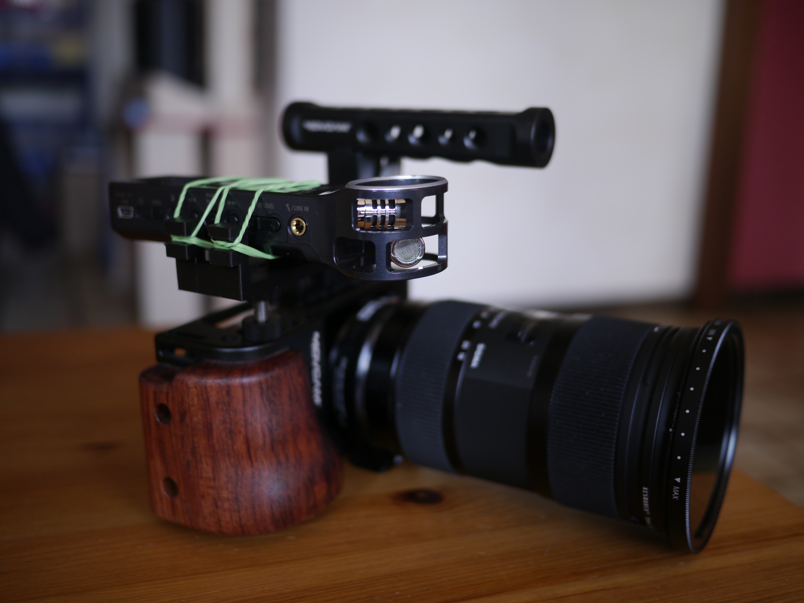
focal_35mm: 40
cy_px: 302
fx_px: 929
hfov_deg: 46.8
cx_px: 402
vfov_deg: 36.0
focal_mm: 20
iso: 160
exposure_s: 1/100
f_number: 1.7
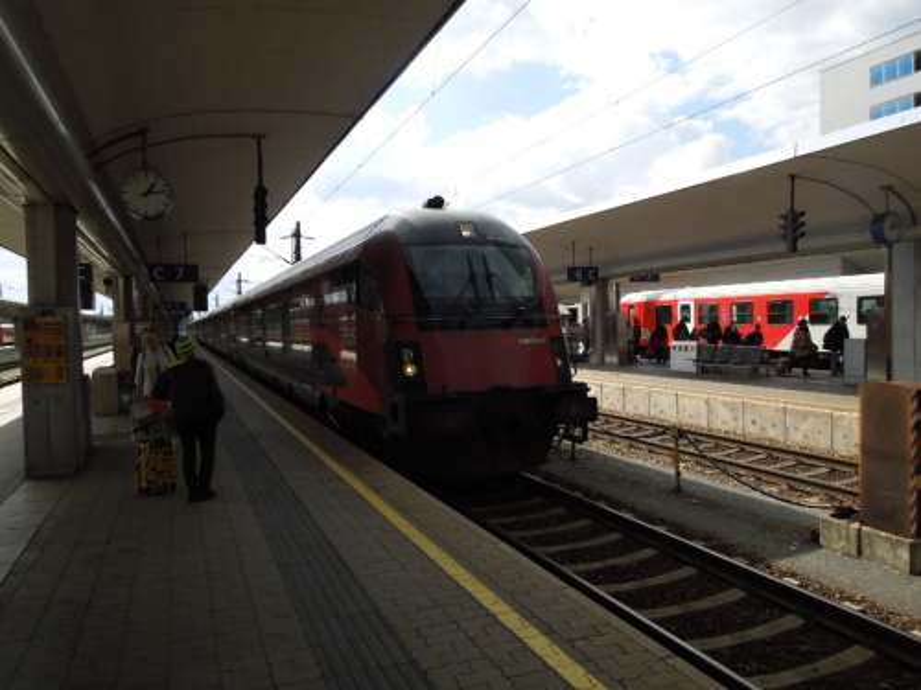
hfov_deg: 69.4
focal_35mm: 25
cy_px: 345
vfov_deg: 54.9
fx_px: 665
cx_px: 460
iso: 100
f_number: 3.3
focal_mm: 4.5
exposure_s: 1/800
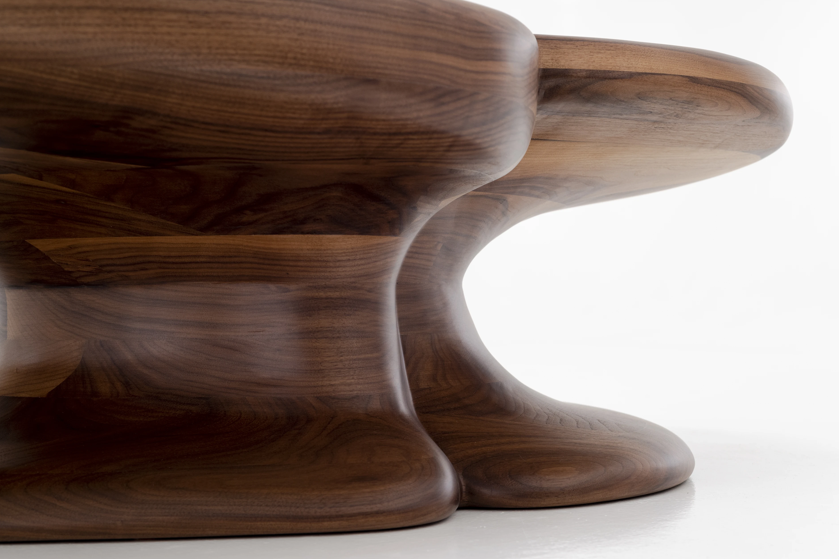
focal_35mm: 51
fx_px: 1189
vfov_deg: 26.5
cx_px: 422
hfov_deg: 38.9
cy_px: 276
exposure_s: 1/100
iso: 320
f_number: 7.1
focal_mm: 50
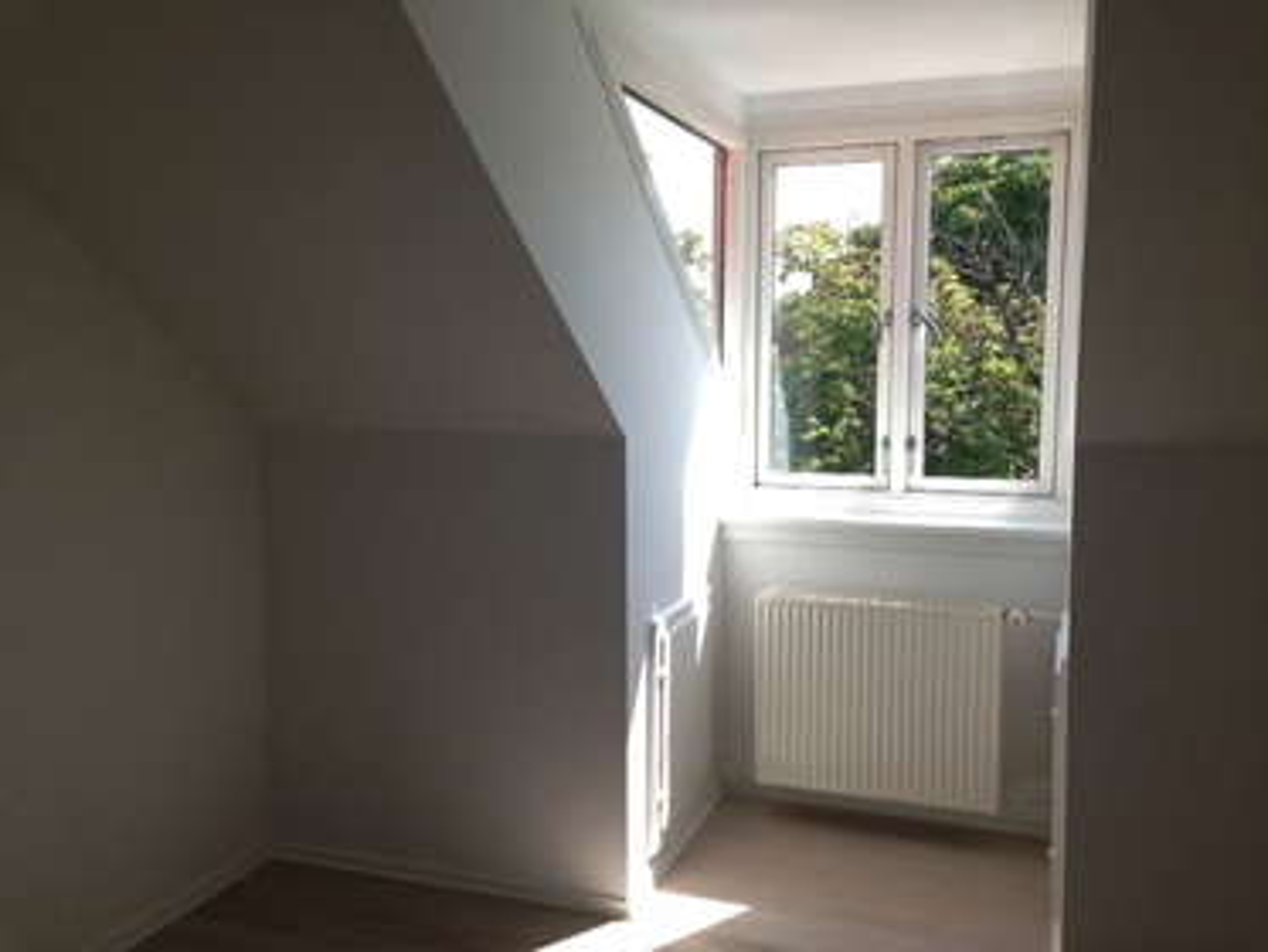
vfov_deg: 43.0
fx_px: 1209
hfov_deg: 55.3
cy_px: 476
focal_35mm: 33
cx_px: 634
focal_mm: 4.13
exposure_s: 1/502
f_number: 2.4
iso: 80
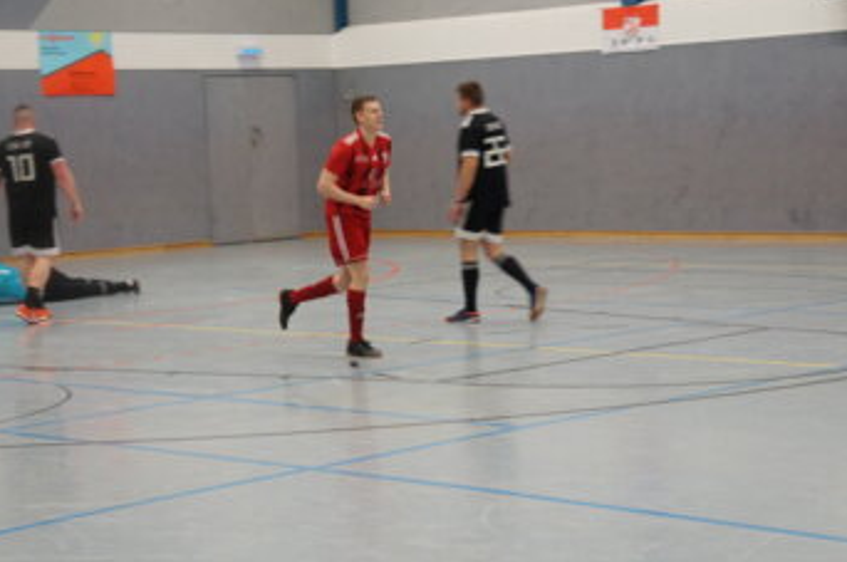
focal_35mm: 90
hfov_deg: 22.7
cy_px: 260
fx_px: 2105
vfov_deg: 15.2
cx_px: 371
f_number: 5
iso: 1000
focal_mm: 51
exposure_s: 1/80
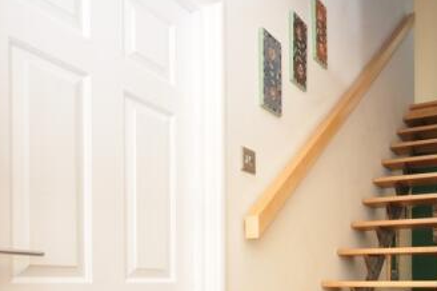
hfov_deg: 47.4
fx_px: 473
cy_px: 276
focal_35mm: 39
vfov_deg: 32.0
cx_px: 338
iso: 200
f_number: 4.5
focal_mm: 13
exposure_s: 1/5
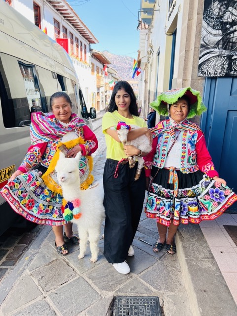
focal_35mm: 26
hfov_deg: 53.1
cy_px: 158
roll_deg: -1.2
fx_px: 237
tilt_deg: -12.1
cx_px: 118
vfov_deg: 67.3
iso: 50
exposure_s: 1/309
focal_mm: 5.7
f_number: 1.5
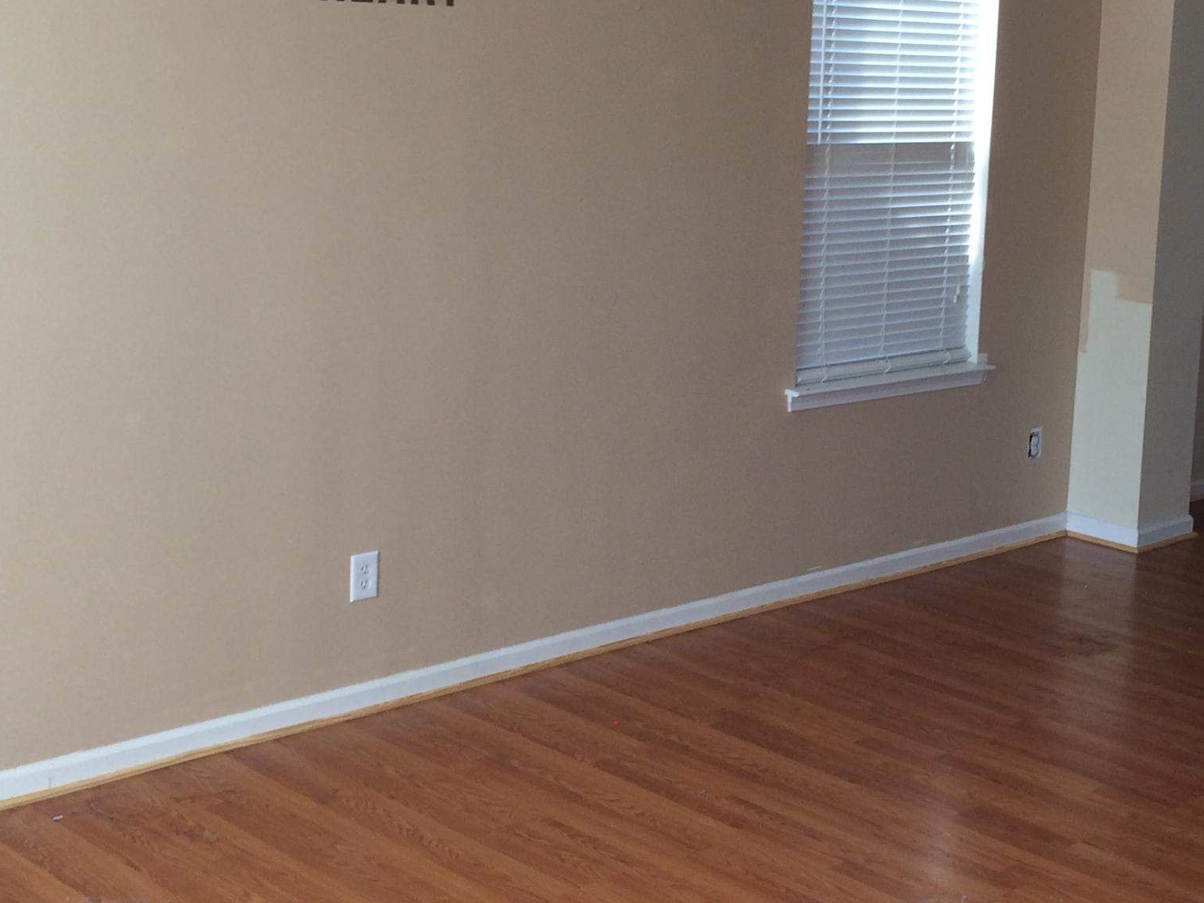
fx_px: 1983
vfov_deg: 25.6
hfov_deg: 33.0
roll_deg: -1.6
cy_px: 324
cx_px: 922
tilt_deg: -9.2
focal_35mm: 57
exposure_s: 1/120
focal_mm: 4.15
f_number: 2.2
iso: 64
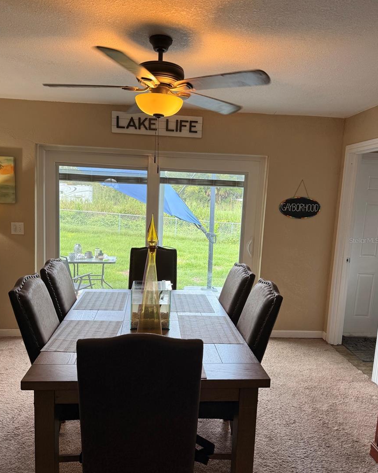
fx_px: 364
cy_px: 240
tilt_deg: -5.8
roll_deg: -2.4
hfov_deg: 54.9
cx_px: 184
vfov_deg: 66.0
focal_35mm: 26
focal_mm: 6.76
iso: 100
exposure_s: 1/174
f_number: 1.78
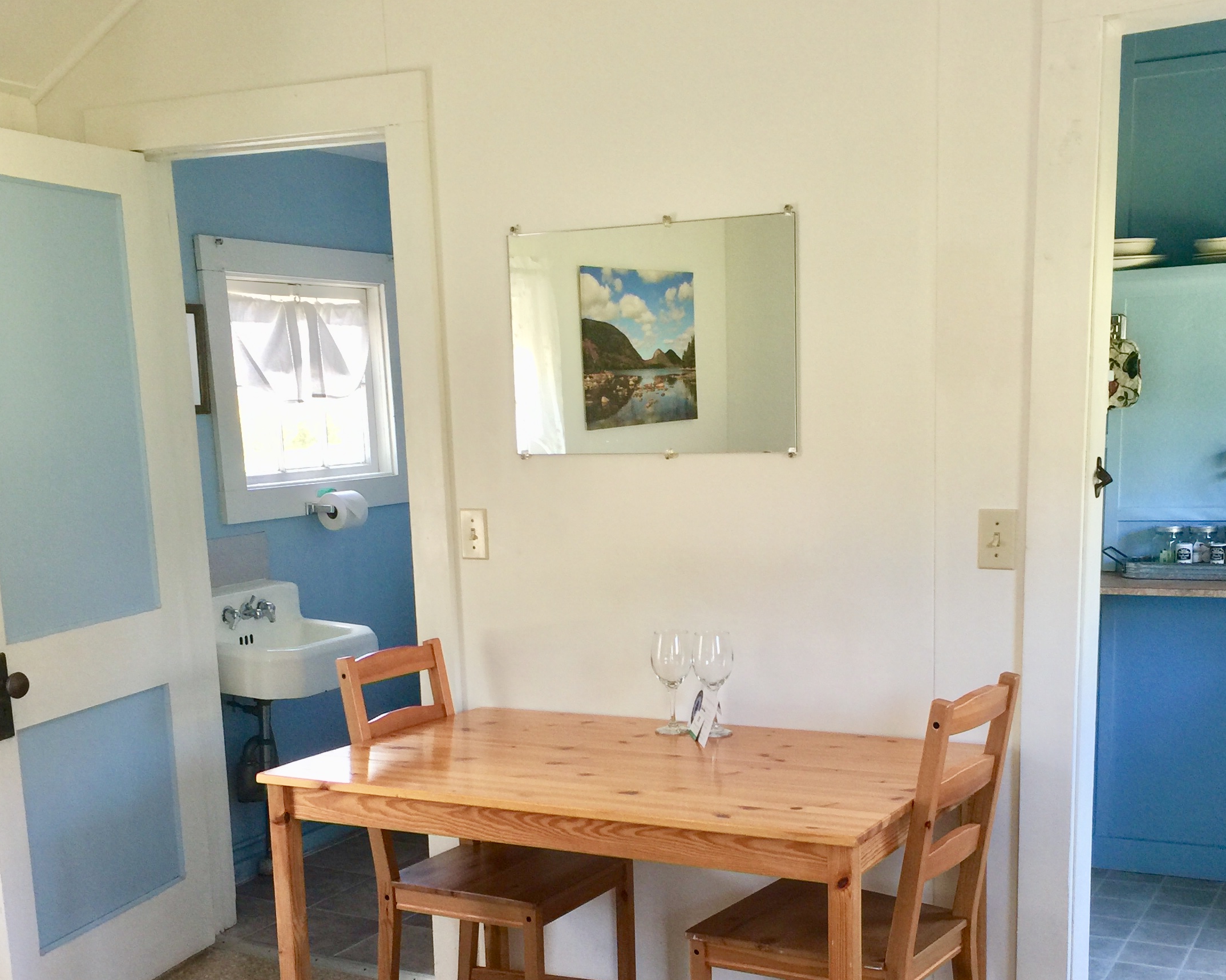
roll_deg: +1.1
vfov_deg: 34.2
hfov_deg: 42.9
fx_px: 1560
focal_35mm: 43
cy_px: 726
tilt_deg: -9.8
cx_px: 658
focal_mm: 4.15
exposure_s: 1/30
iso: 32
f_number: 2.2
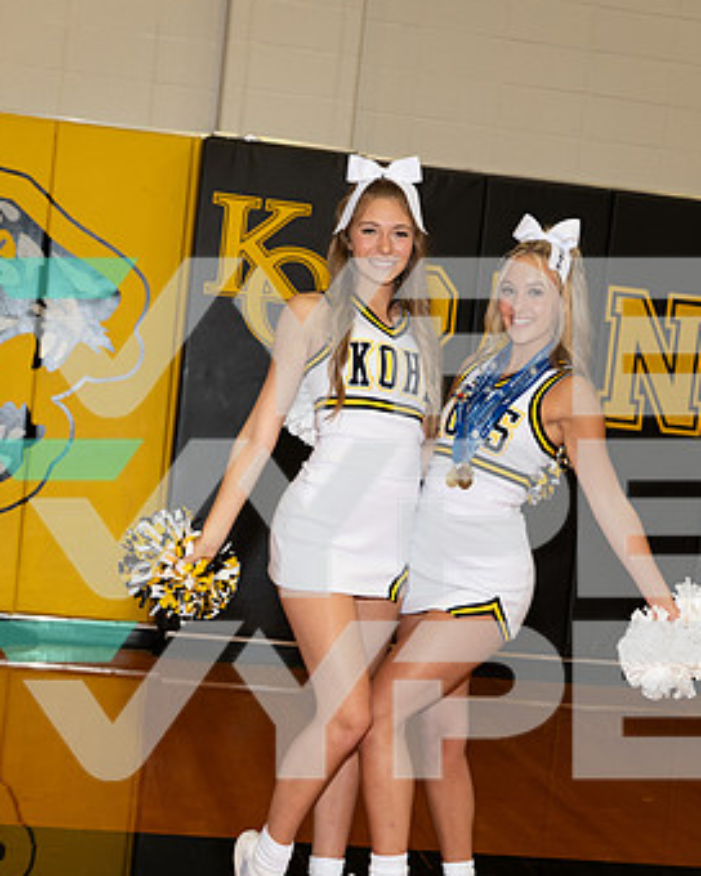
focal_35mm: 67
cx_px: 369
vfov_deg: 28.2
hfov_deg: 22.8
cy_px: 520
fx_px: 1738
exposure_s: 1/250
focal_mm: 54
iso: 800
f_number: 4
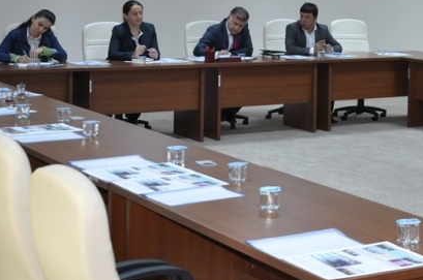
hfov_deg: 21.3
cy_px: 15
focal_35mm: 94
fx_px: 1102
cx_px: 377
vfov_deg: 14.3
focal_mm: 32
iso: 800
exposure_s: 1/40
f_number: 4.2
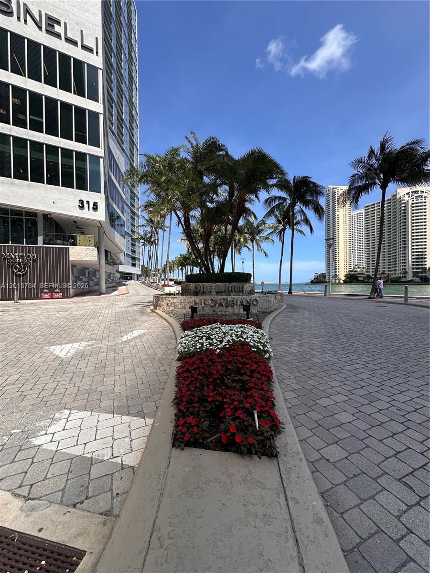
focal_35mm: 14
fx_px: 232
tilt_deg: -1.8
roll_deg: +0.0
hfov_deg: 85.7
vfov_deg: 102.1
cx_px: 215
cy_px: 286
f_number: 2.2
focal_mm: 2.22
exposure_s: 1/1335
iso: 50
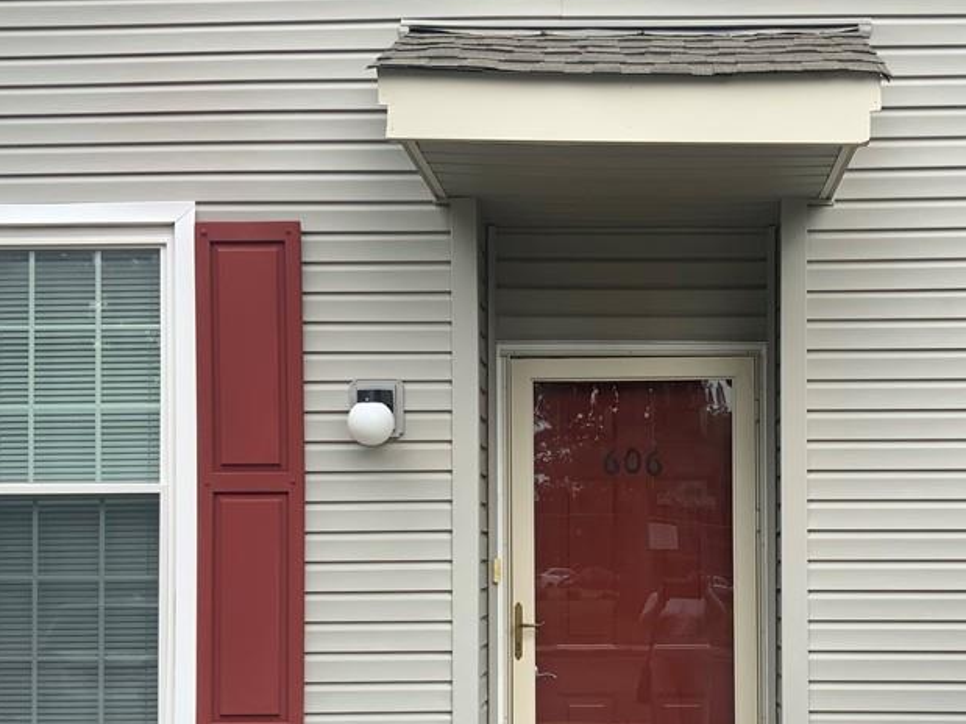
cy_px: 538
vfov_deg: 29.8
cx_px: 645
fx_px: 1339
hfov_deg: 39.2
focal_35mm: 48
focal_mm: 3
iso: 16
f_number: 1.8
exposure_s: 1/153
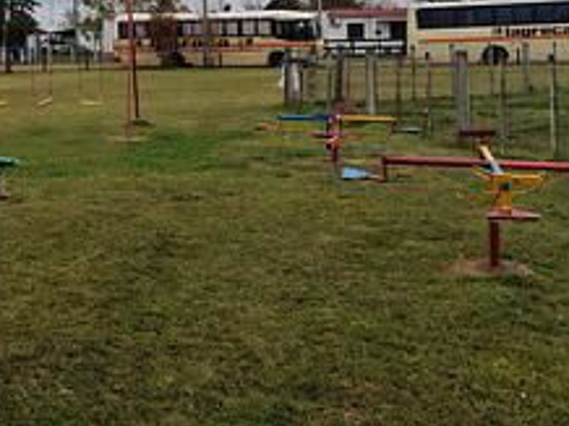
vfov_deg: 28.3
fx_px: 805
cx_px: 108
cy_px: 31
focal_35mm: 49
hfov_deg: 37.5
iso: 145
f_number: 1.7
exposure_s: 1/454
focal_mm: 4.71
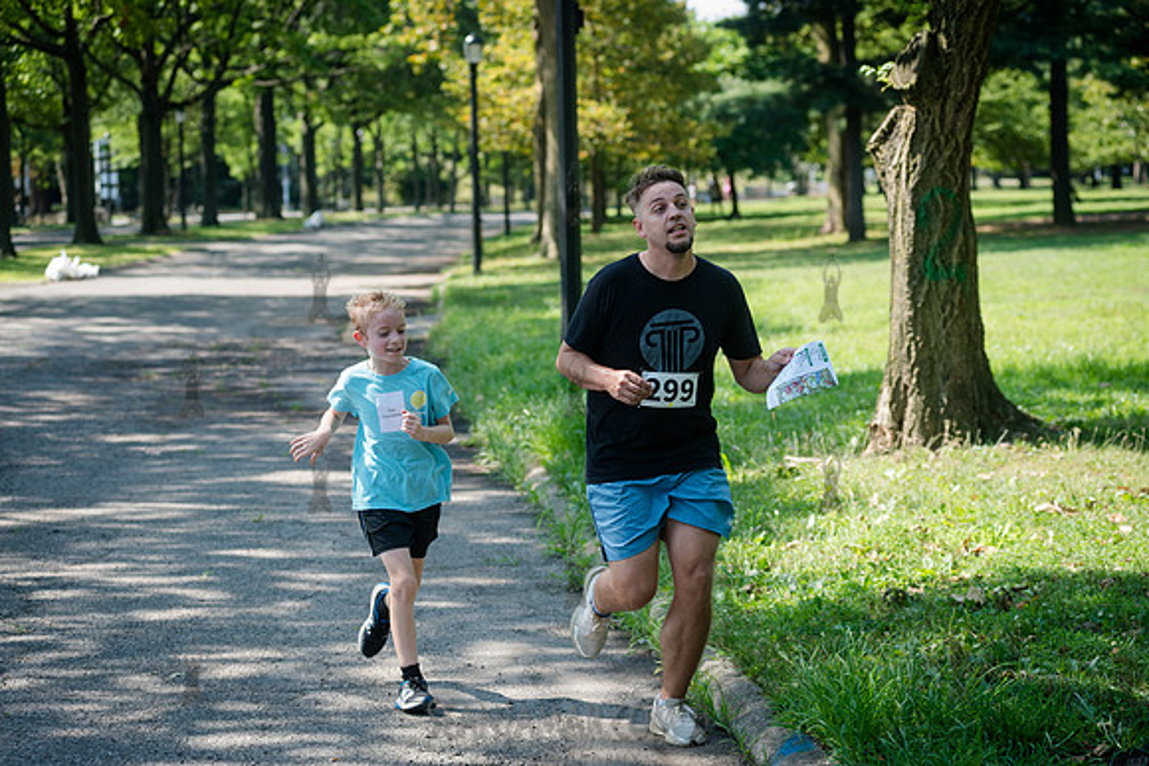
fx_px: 2937
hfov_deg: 22.1
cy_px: 383
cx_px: 574
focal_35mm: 92
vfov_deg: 14.9
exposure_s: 1/800
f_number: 4
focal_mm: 92
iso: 500
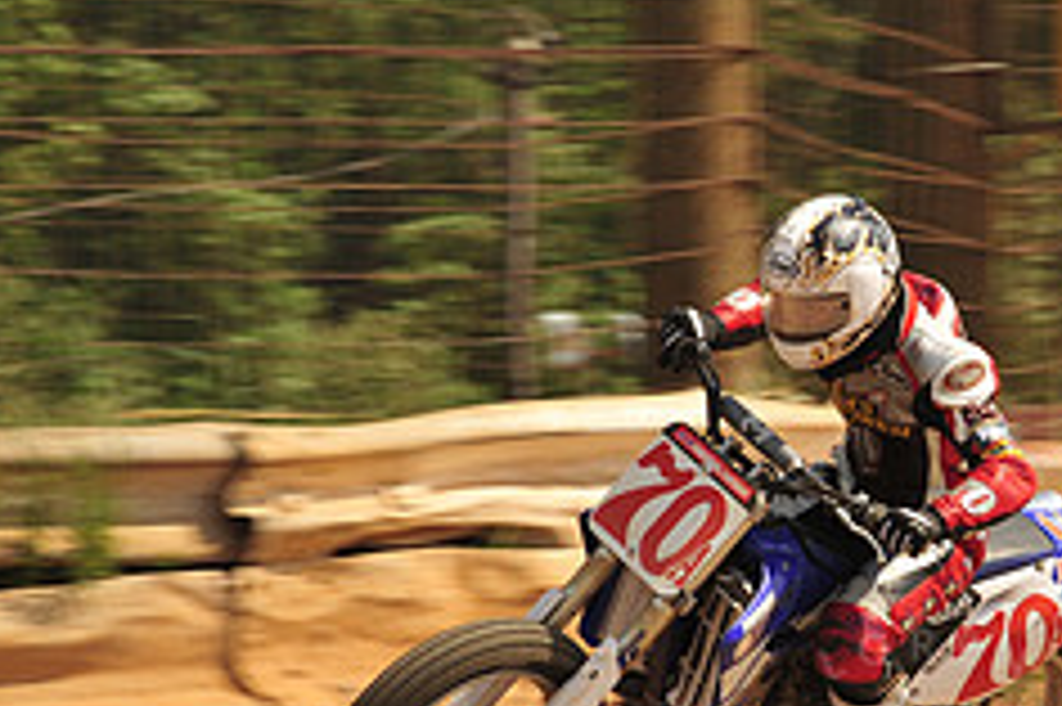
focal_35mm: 491
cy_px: 486
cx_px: 922
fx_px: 14474
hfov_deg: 4.2
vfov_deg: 2.8
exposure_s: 1/400
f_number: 10
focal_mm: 200
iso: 200
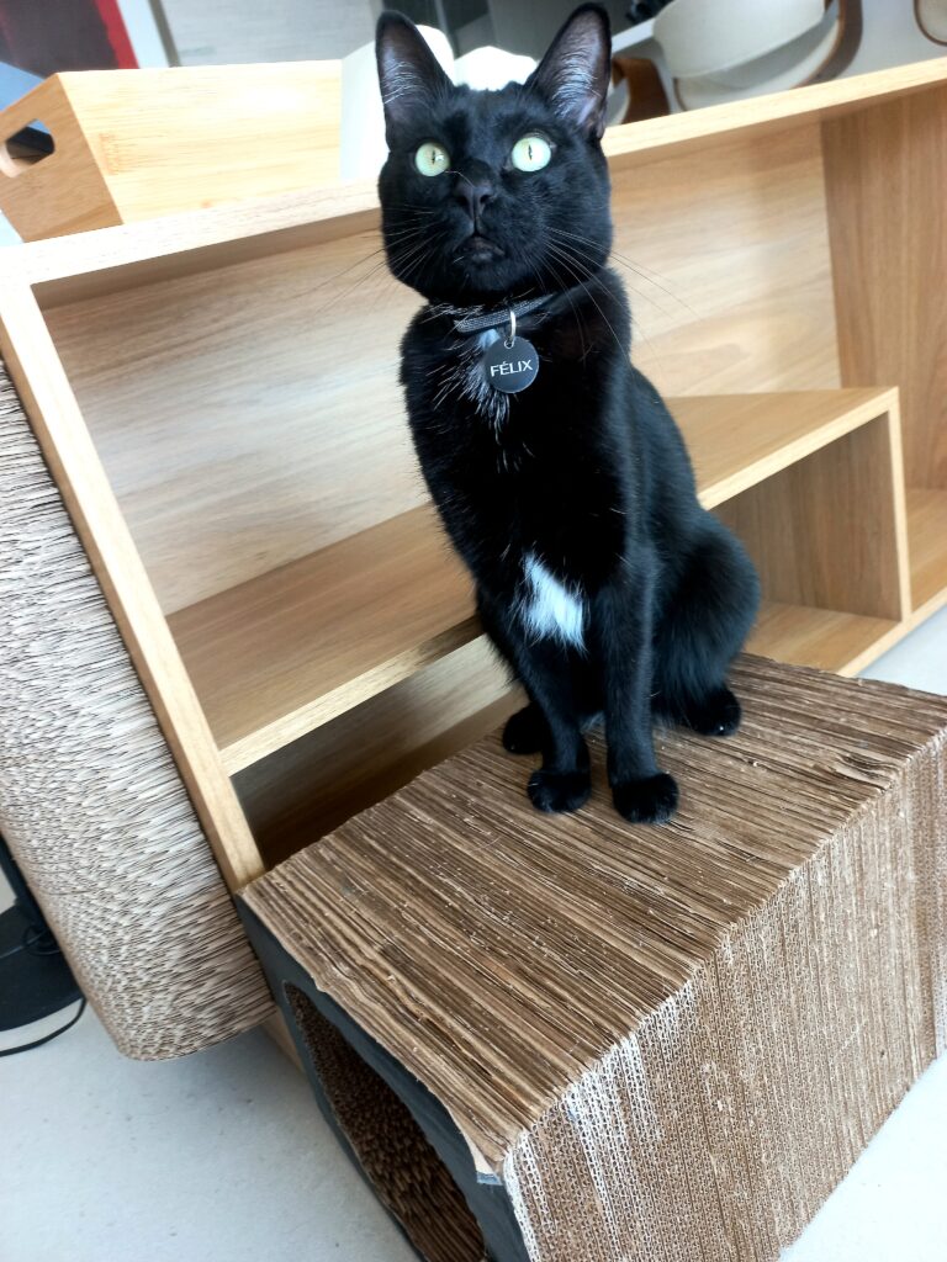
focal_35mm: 25
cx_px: 474
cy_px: 631
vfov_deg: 69.4
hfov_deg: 54.9
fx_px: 912
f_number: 1.8
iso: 64
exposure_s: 1/60.2
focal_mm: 4.6
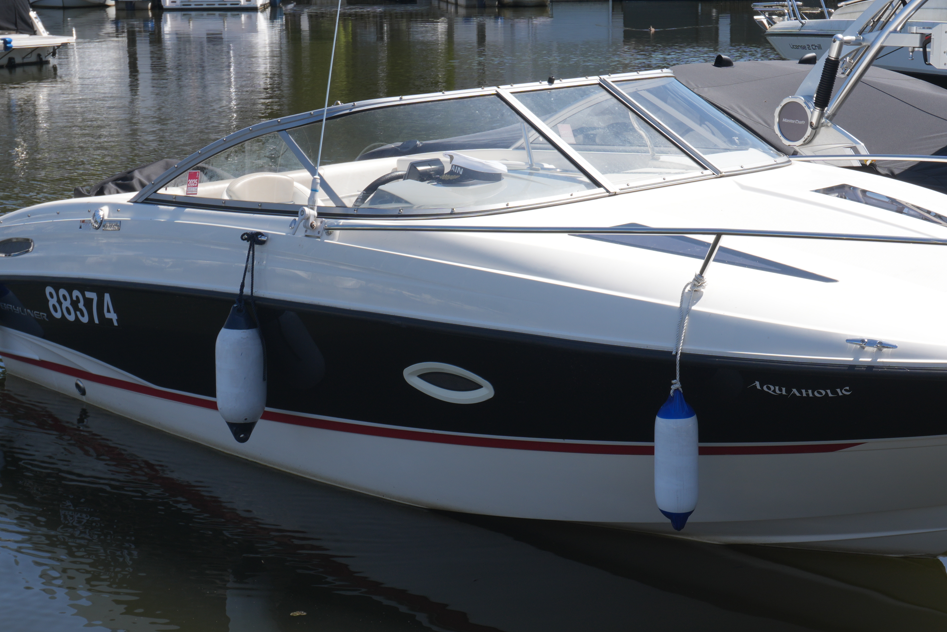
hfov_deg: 30.1
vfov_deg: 20.4
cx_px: 580
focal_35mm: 67
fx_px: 1754
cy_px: 330
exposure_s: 1/100
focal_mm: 33
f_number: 11
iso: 100
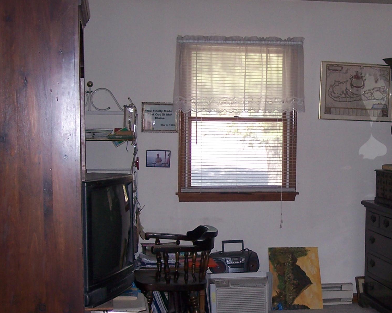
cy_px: 179
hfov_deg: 24.6
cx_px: 318
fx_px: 882
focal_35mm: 76
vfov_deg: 20.2
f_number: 2.8
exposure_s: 1/60
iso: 100
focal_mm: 8
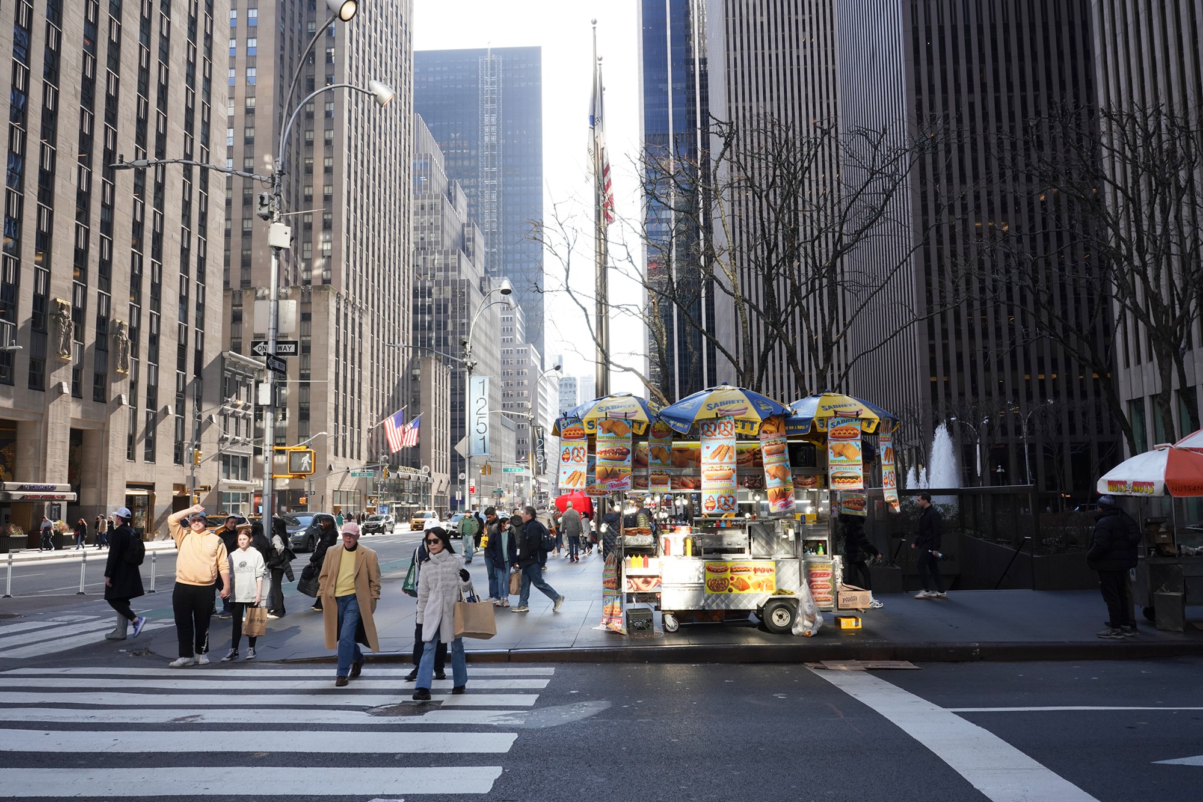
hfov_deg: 65.5
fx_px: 936
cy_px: 401
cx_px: 602
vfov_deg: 46.4
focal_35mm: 28
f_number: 16
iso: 800
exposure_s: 1/100
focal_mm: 28
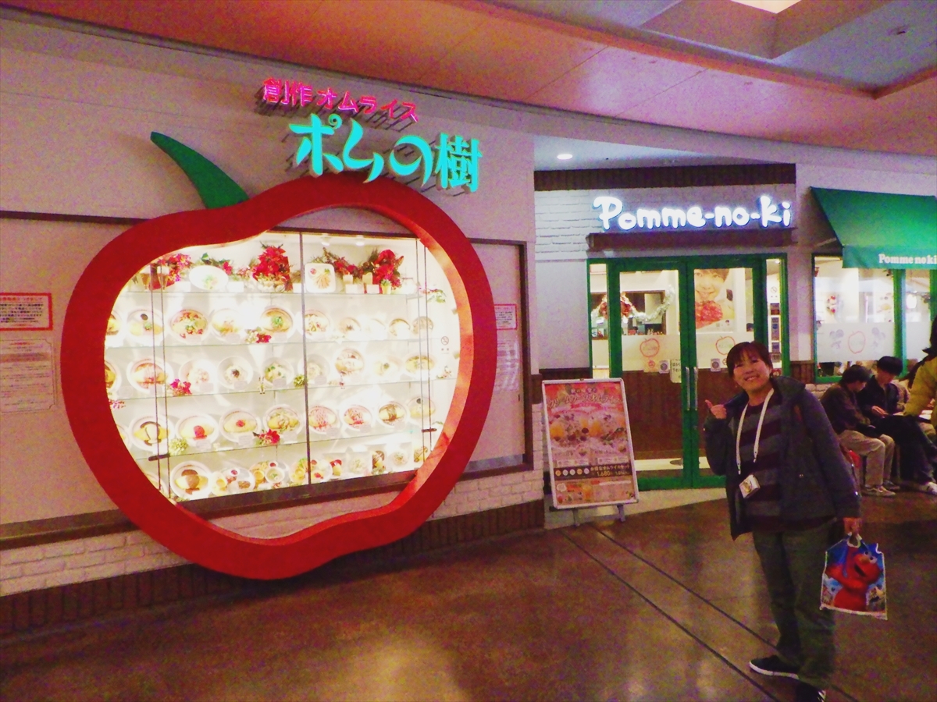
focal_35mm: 22
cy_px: 351
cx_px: 468
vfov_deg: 61.1
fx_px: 596
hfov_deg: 76.4
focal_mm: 5
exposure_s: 1/40
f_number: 3.5
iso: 640
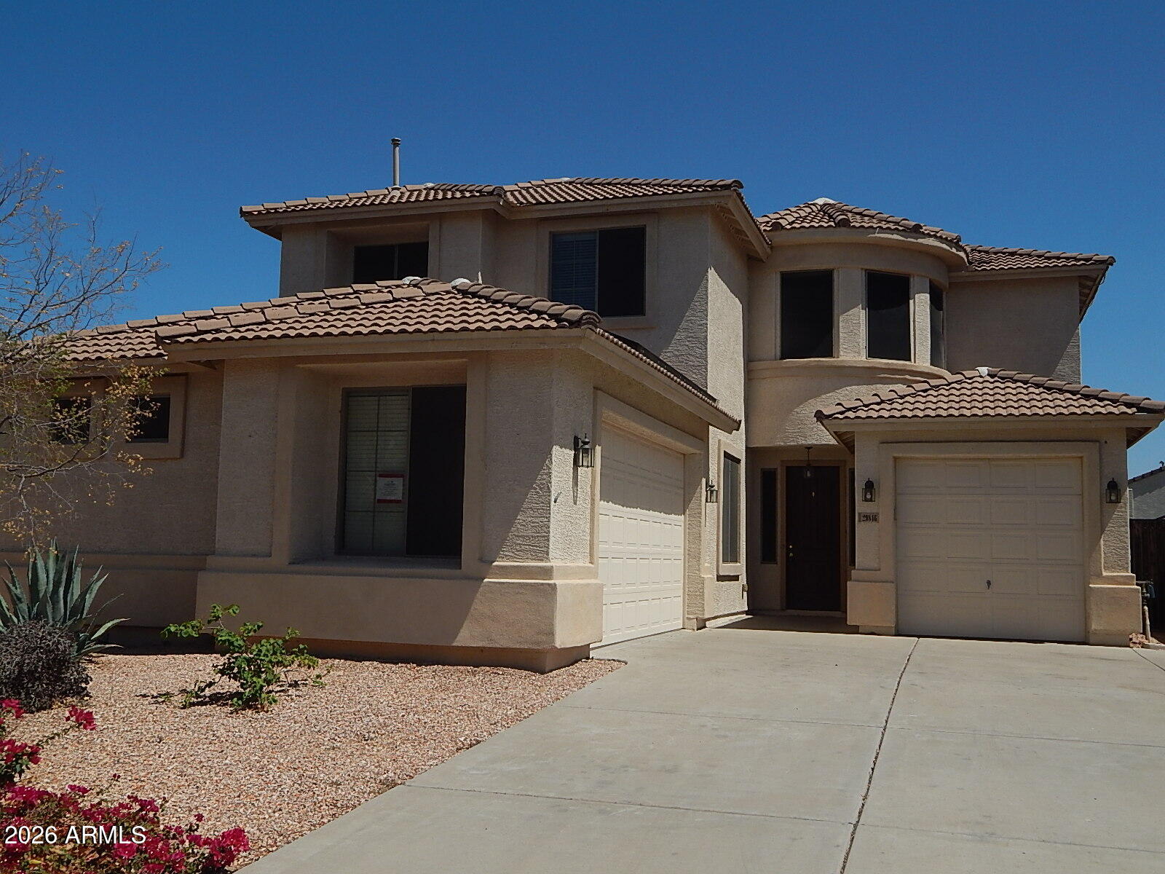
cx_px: 582
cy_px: 437
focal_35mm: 35
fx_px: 1178
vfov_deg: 40.7
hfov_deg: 52.6
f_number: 6.7
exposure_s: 1/1000
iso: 125
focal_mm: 6.1
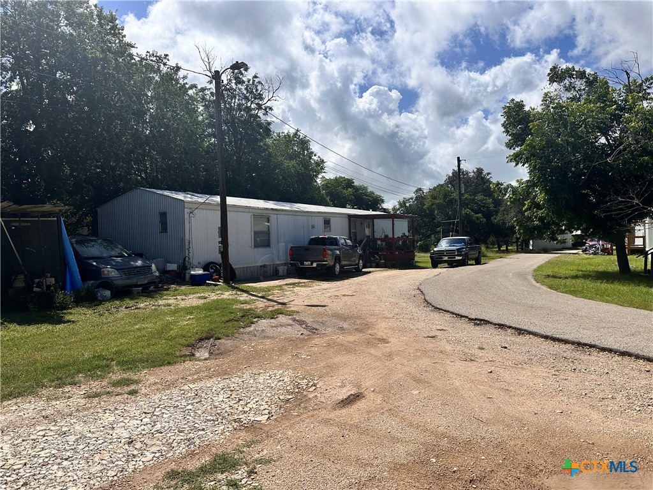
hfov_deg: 71.6
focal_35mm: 24
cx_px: 326
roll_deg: +1.9
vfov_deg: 56.8
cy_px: 245
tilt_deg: +0.4
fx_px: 453
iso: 80
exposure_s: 1/15625
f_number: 1.78
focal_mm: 6.86
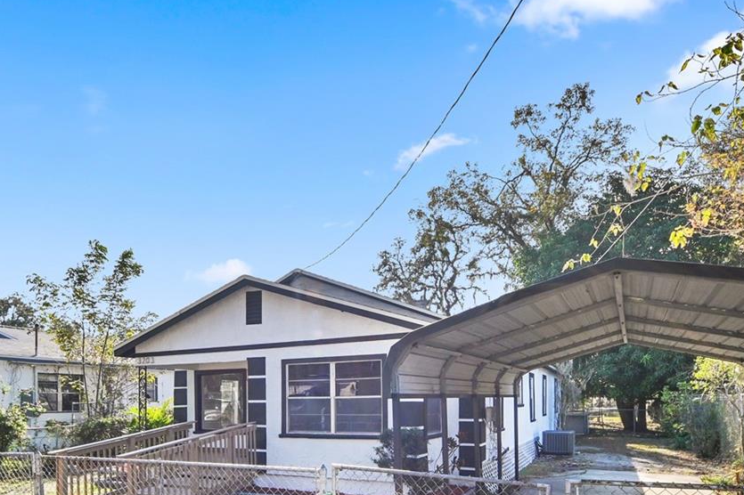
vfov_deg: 48.8
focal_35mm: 24
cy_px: 408
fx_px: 505
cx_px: 326
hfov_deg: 72.5
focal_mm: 8.5
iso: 160
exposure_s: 1/250
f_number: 9
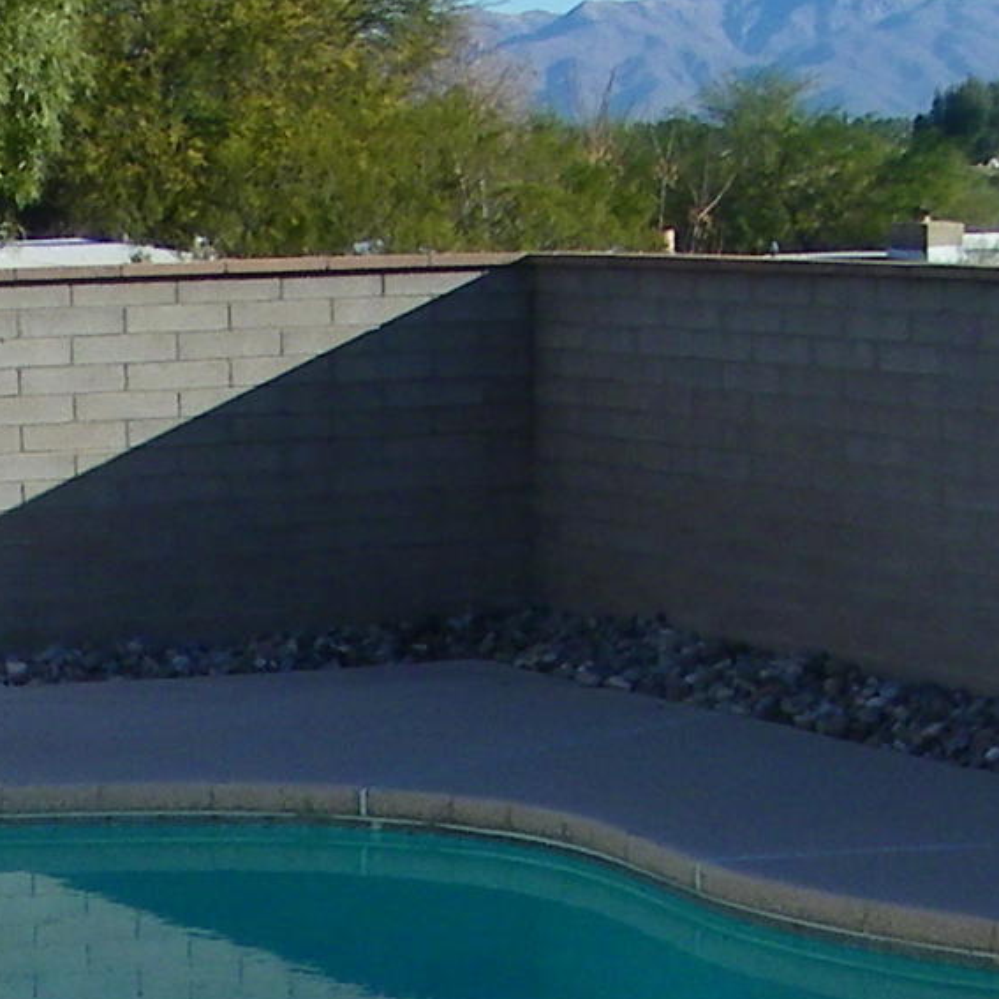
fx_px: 4277
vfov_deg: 12.9
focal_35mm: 131
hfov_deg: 13.1
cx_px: -74
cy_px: 1316
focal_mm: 5
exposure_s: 1/125
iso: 80
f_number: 7
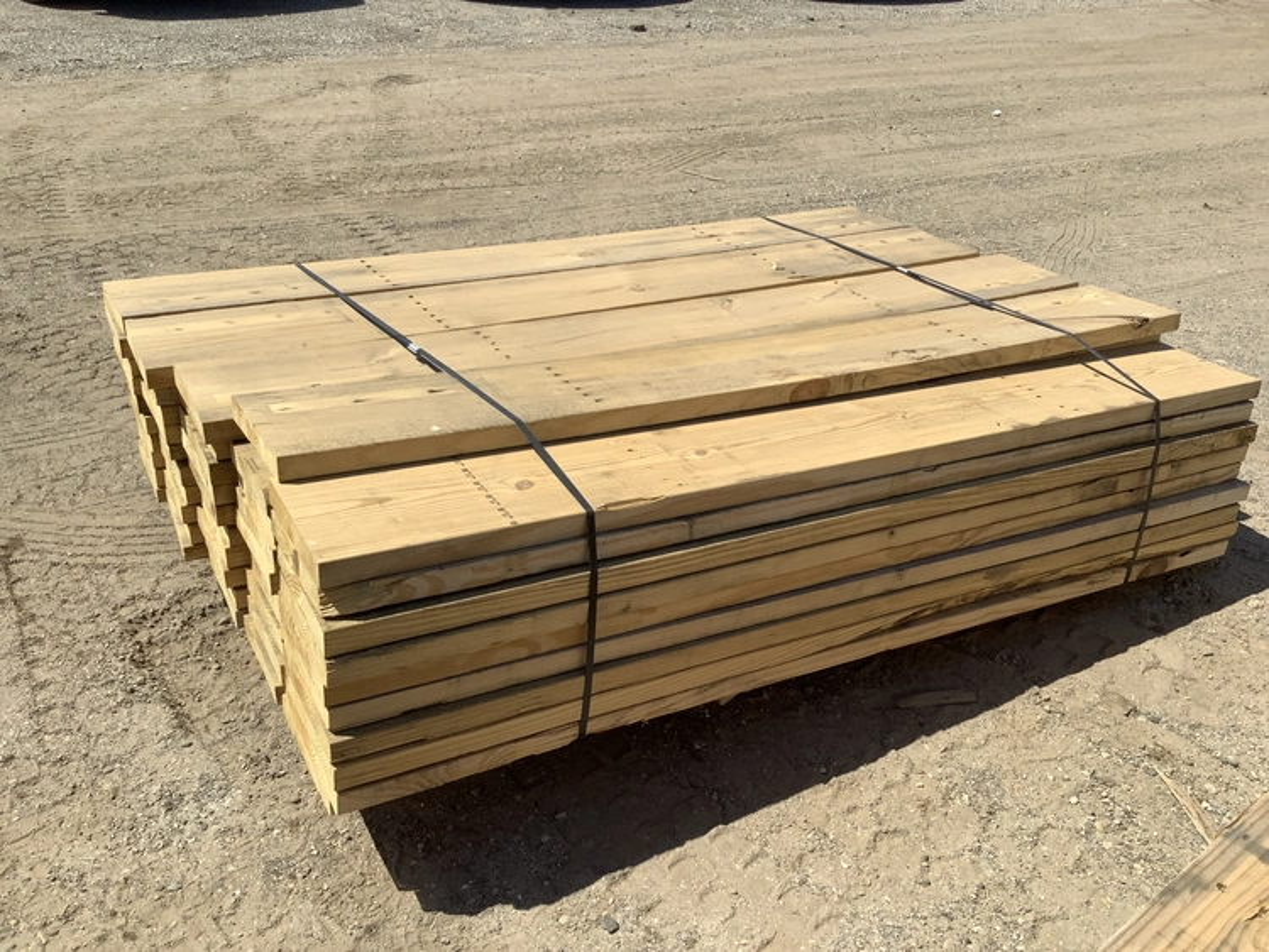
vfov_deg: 45.5
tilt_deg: -31.2
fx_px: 1137
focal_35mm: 31
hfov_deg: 58.3
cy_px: 476
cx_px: 634
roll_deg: -4.6
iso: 25
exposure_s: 1/1773
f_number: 2.4
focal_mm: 3.3
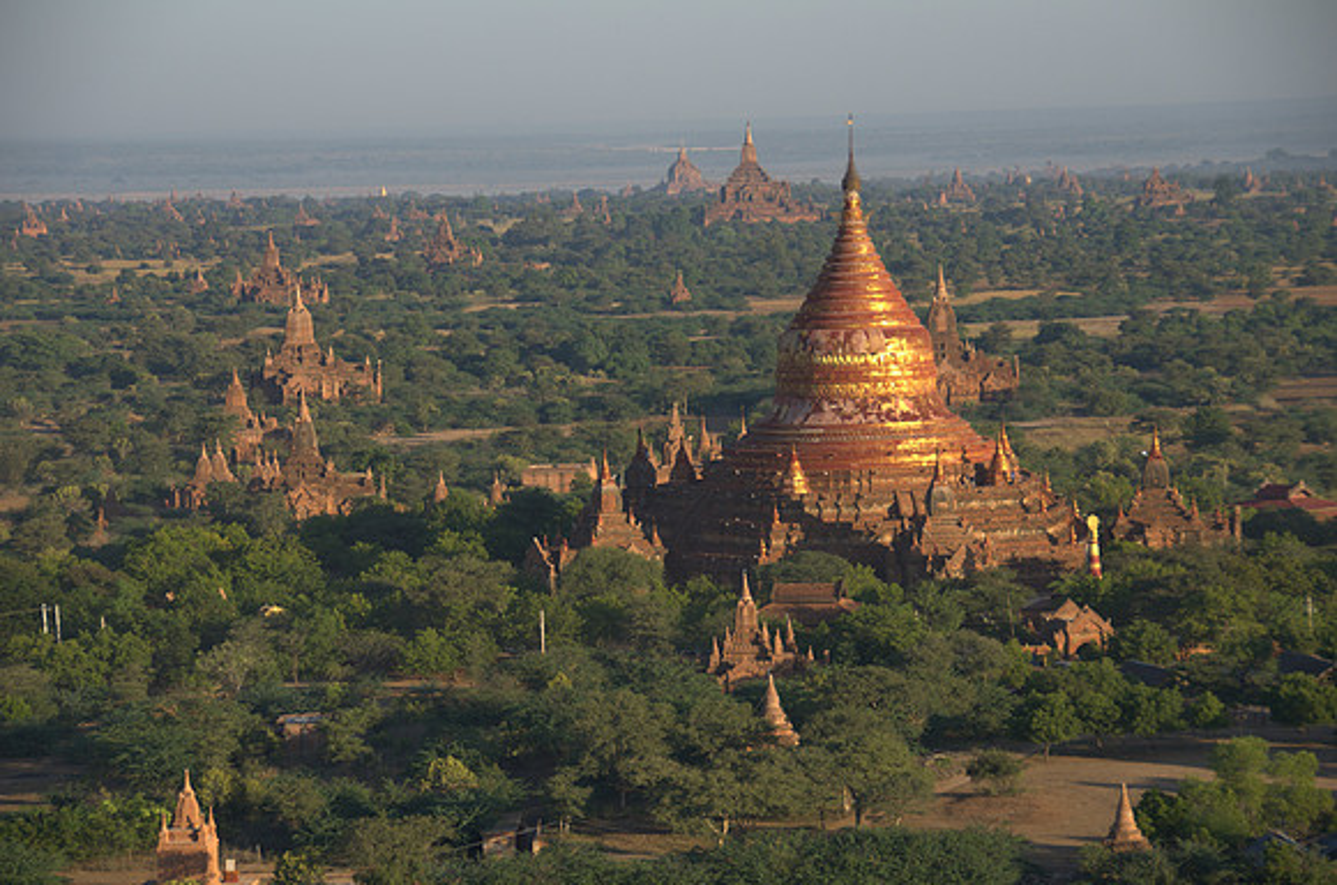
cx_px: 668
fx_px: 4558
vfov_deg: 11.1
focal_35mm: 123
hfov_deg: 16.7
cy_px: 442
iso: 100
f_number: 5
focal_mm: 82
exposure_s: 1/160
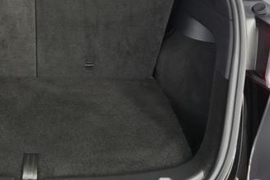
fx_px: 352
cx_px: 39
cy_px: 45
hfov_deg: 39.5
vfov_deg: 28.2
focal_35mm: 47
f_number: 2.8
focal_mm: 24
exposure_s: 1/160
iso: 8000
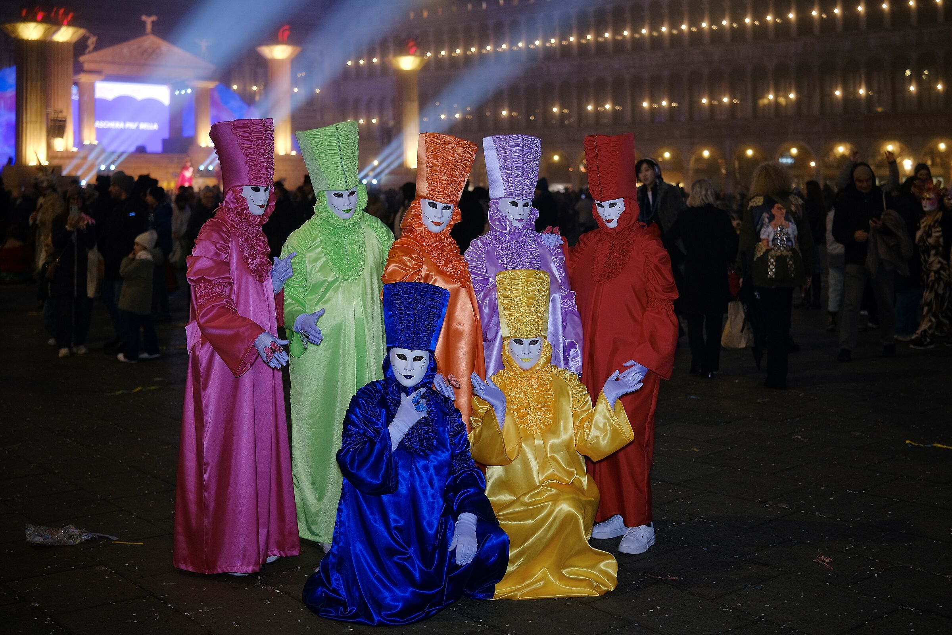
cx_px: 476
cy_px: 318
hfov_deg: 47.4
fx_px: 1084
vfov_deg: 32.6
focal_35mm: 41
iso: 320
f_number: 1.6
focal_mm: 27
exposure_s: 1/125
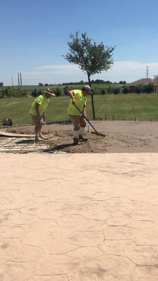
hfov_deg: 27.7
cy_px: 141
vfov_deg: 47.3
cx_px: 97
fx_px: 320
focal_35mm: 43
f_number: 2.2
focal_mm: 4.15
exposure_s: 1/2564
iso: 25
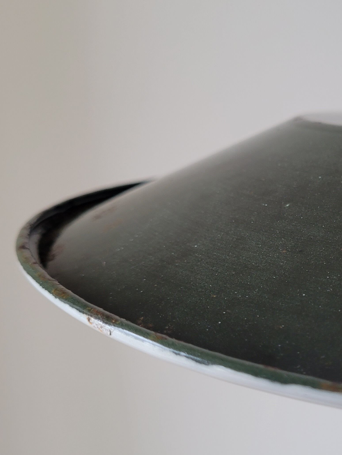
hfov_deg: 27.6
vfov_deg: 37.5
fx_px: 672
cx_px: 303
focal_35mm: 51
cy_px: 248
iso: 125
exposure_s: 1/100
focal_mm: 5.4
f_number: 1.8
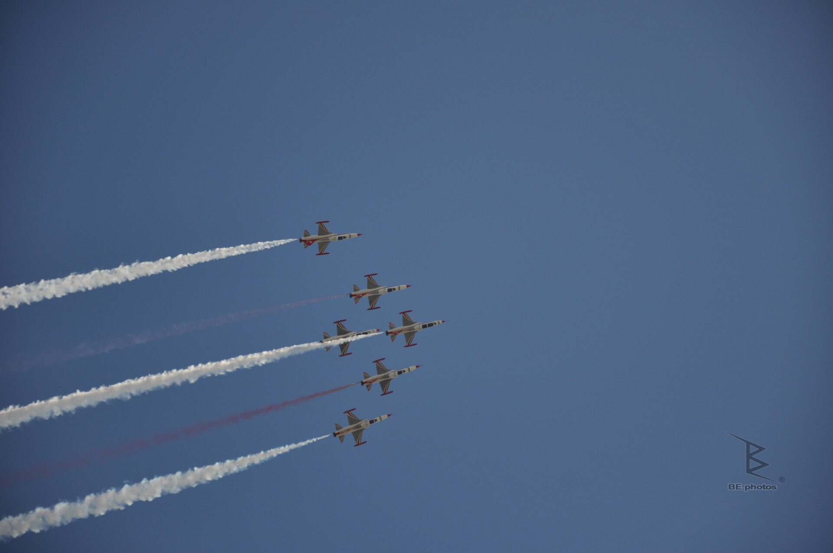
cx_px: 416
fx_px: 3640
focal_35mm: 158
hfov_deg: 13.1
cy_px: 276
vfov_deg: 8.7
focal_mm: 105
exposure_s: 1/800
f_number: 5.6
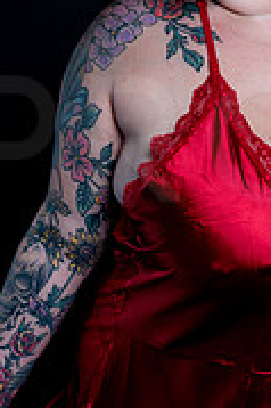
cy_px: 137
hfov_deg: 15.2
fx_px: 996
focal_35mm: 88
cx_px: 289
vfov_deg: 23.0
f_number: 10
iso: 100
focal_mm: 35
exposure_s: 1/160
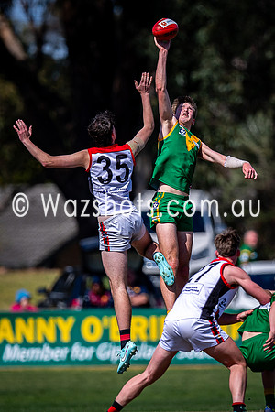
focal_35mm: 911
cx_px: 195
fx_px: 10441
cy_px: 211
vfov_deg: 2.3
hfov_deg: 1.5
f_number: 4
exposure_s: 1/2000
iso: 140
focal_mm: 500
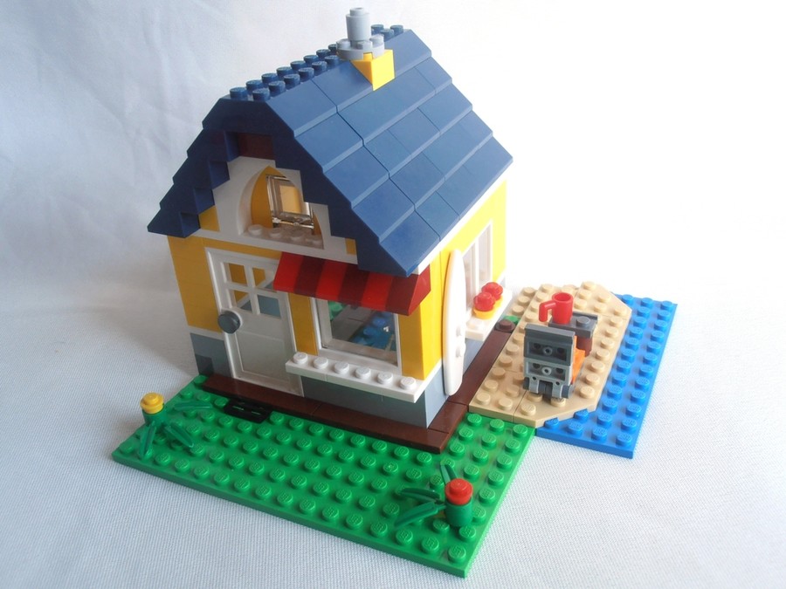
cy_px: 294
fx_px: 840
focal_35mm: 37
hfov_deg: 50.1
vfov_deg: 38.7
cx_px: 393
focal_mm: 6.61
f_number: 3.9
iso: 100
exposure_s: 1/40
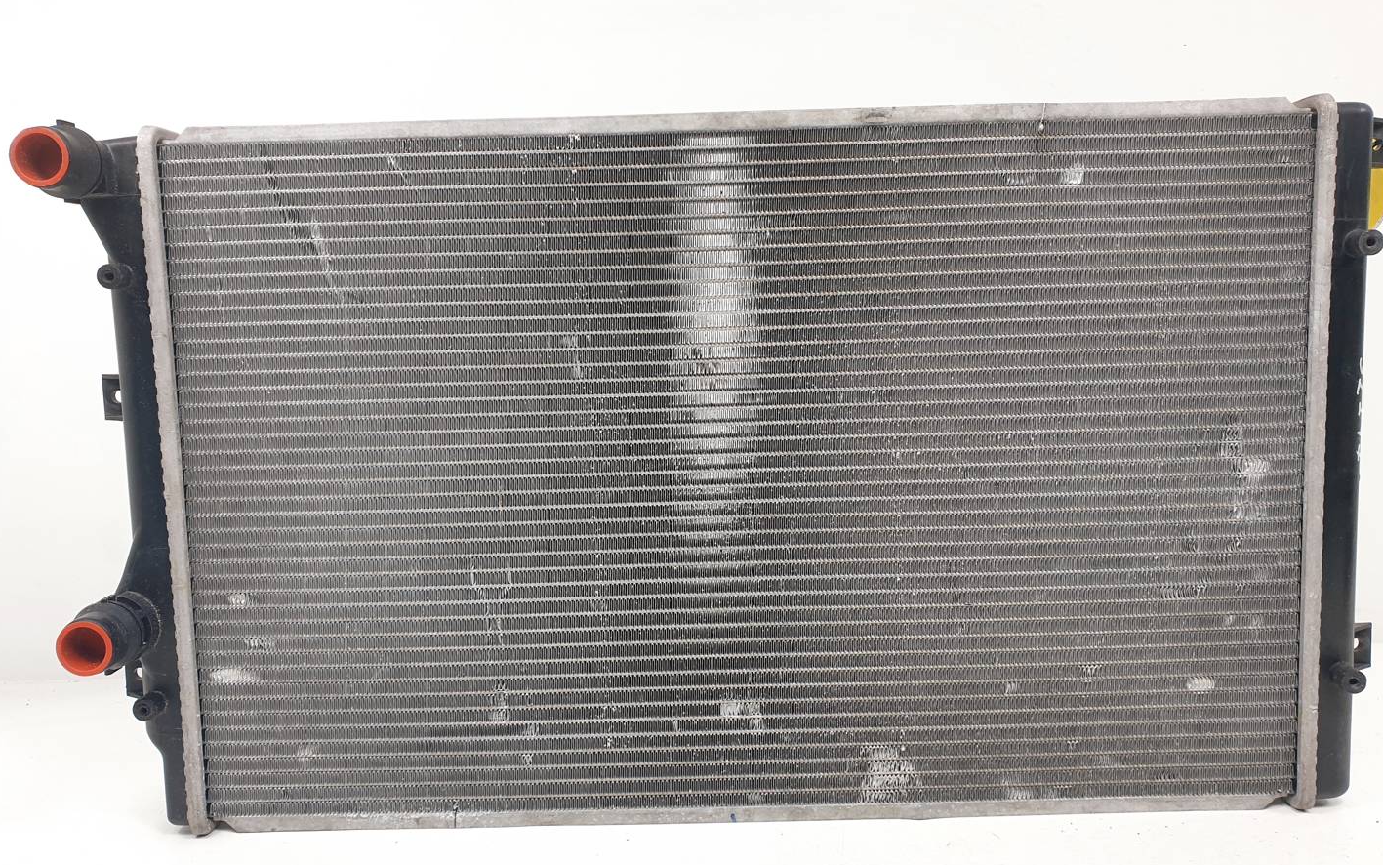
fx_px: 1055
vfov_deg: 44.6
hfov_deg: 66.5
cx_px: 697
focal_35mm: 28
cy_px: 431
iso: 50
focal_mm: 4.3
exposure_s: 1/168
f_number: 2.4
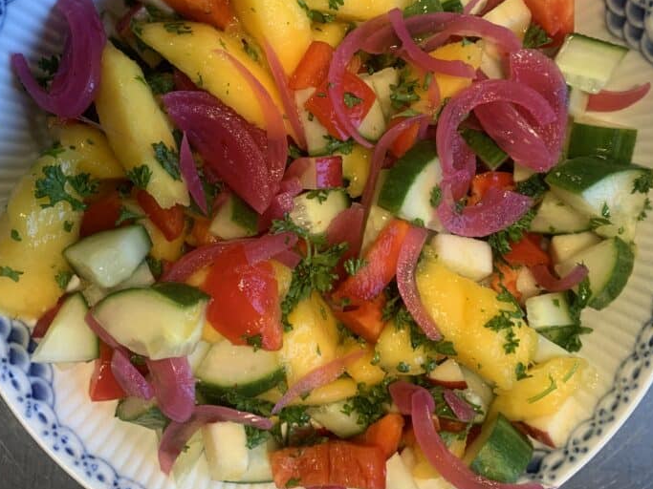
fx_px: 736
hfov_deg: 47.9
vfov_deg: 36.5
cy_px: 175
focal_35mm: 39
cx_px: 329
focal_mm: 4.25
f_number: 1.8
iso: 160
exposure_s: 1/50
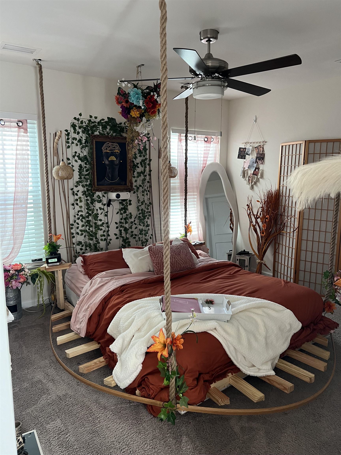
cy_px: 228
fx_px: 341
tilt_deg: -9.1
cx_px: 170
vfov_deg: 67.3
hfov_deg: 53.1
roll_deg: -0.4
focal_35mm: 26
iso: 250
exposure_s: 1/60
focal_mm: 5.7
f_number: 1.5
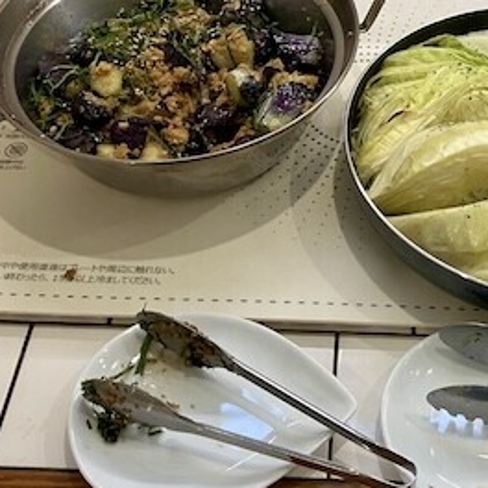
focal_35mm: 60
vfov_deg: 28.0
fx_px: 957
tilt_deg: -43.0
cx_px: 359
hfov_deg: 28.2
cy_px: 102
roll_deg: +0.0
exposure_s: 1/73
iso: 80
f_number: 1.8
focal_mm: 3.99
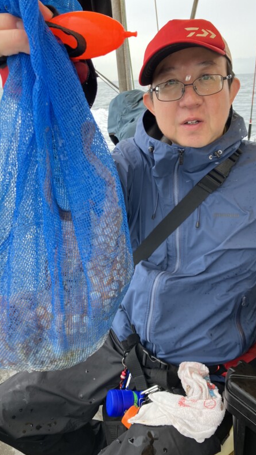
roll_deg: +2.8
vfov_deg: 62.6
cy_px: 225
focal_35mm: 31
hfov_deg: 37.8
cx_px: 117
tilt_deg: -20.1
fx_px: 374
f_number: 1.8
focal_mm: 3.99
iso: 32
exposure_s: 1/261
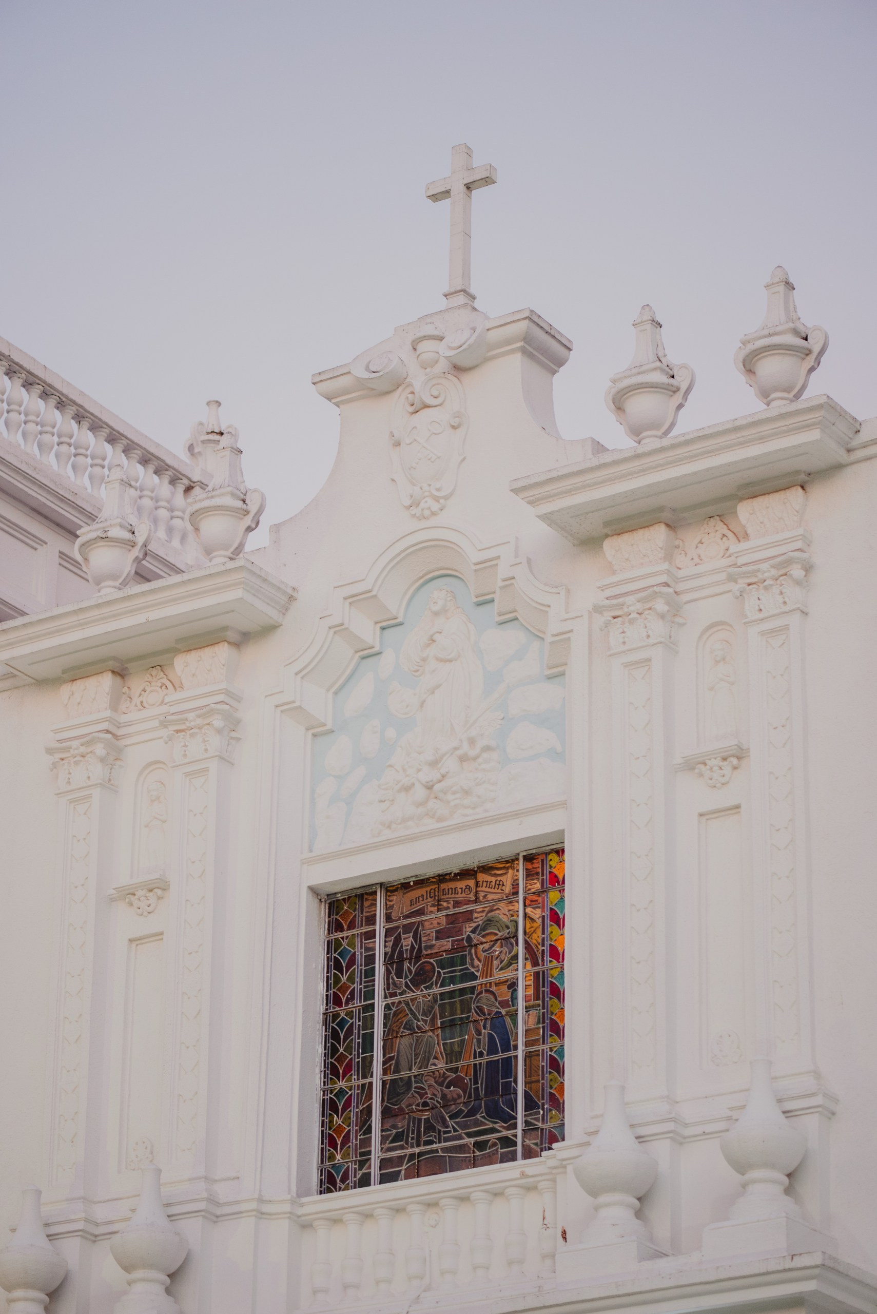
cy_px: 657
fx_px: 3833
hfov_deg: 13.1
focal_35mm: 105
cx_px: 438
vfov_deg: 19.4
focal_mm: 105
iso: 1000
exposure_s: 1/160
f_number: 2.8
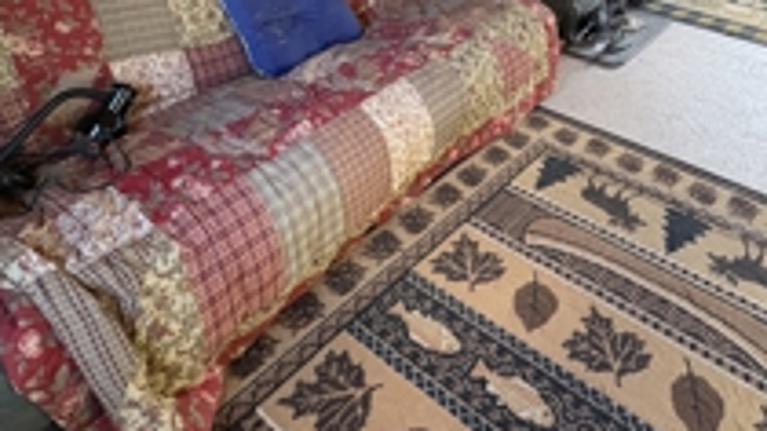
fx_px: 590
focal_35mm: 29
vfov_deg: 35.3
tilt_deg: -12.9
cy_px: -26
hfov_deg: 64.4
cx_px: 511
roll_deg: -4.9
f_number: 2.2
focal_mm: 2.22
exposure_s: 1/60
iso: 320
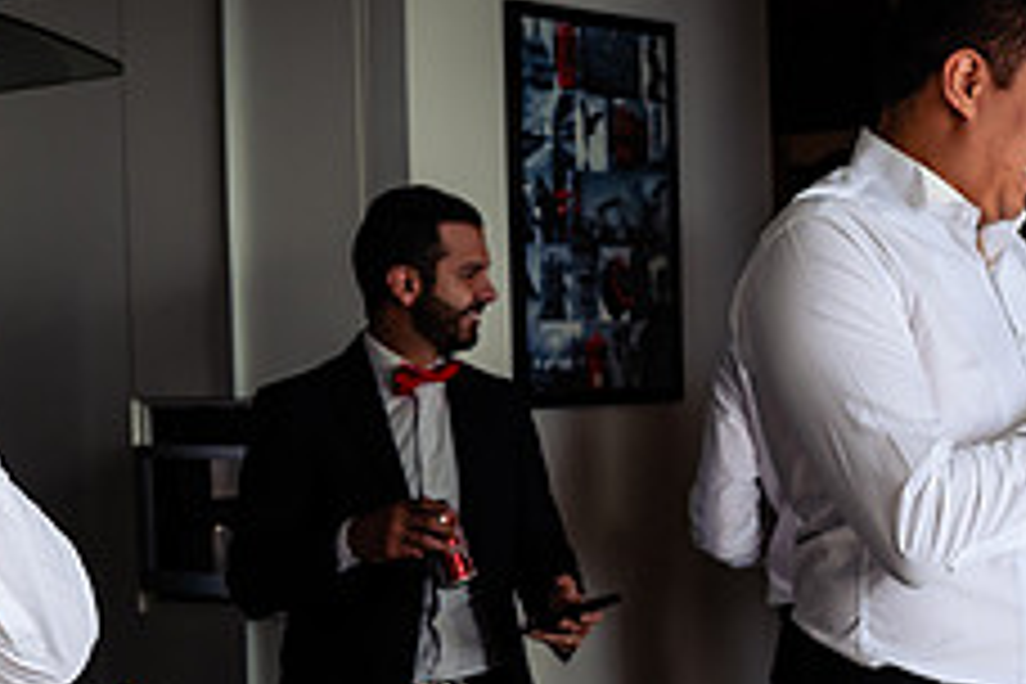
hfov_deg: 22.9
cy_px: 394
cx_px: 446
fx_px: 2536
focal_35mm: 89
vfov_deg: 15.4
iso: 500
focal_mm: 35
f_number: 4
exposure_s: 1/400
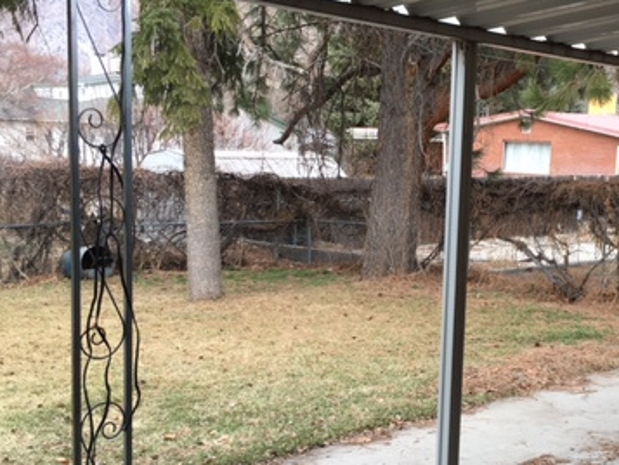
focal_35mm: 52
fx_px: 930
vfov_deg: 28.0
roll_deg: -1.9
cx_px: 440
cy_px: 290
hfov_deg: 36.2
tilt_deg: -8.9
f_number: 2.2
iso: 40
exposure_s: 1/120
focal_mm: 4.15
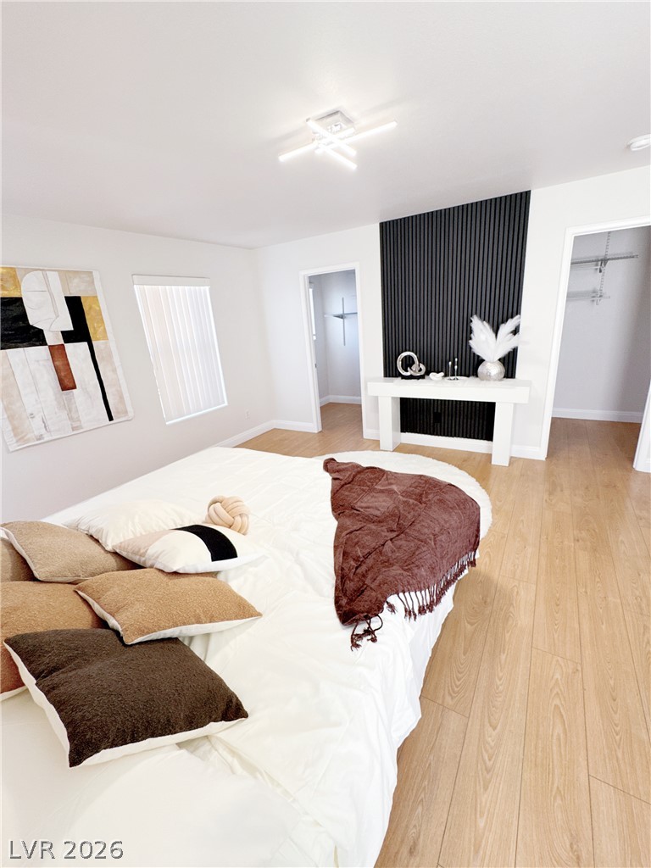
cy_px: 434
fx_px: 351
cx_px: 326
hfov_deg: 85.7
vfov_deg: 102.1
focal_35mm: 14
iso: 160
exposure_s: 1/99
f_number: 2.2
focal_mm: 2.22
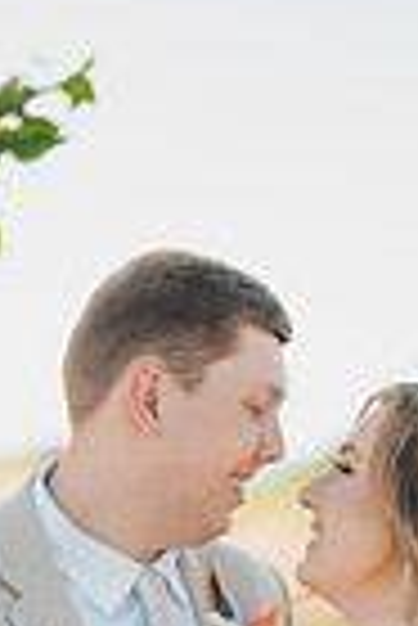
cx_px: 265
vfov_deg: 12.2
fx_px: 2814
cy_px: 874
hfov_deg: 8.5
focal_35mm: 162
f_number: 1.2
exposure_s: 1/1600
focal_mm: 50
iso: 50
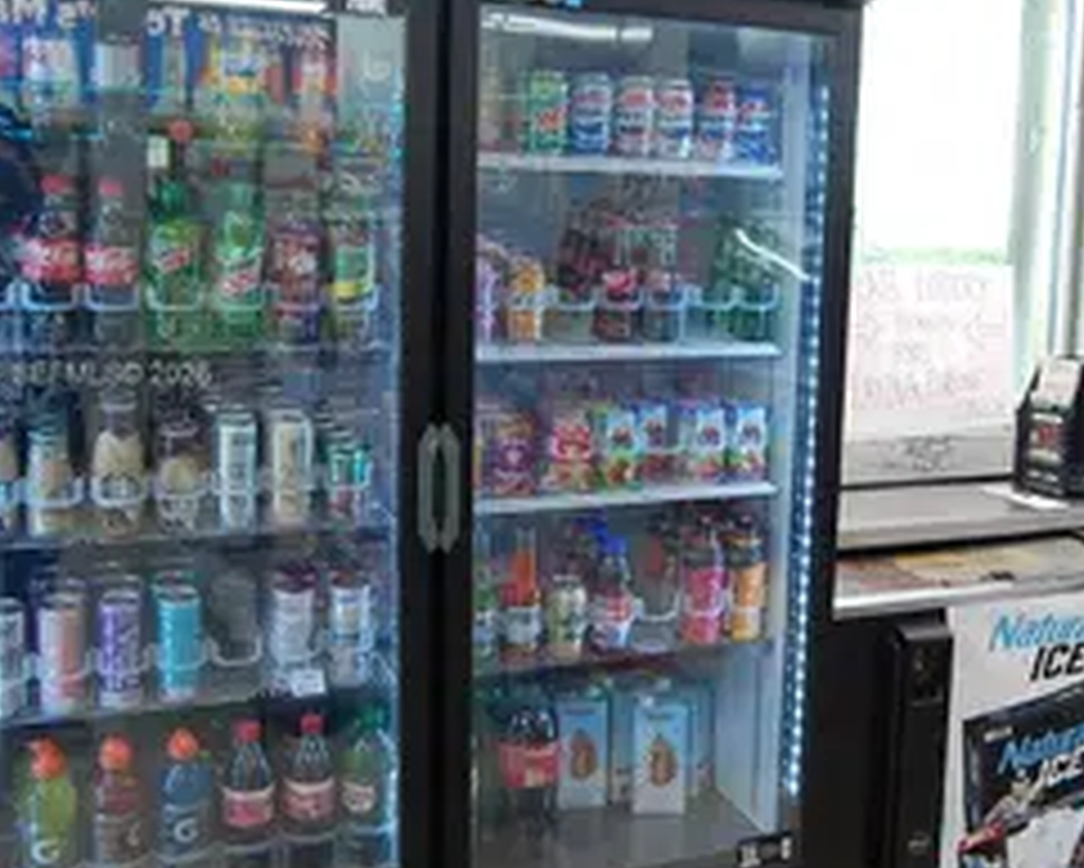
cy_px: 378
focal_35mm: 42
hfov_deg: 43.0
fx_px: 1348
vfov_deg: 35.6
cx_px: 751
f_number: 3.5
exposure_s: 1/50
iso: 400
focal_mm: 18
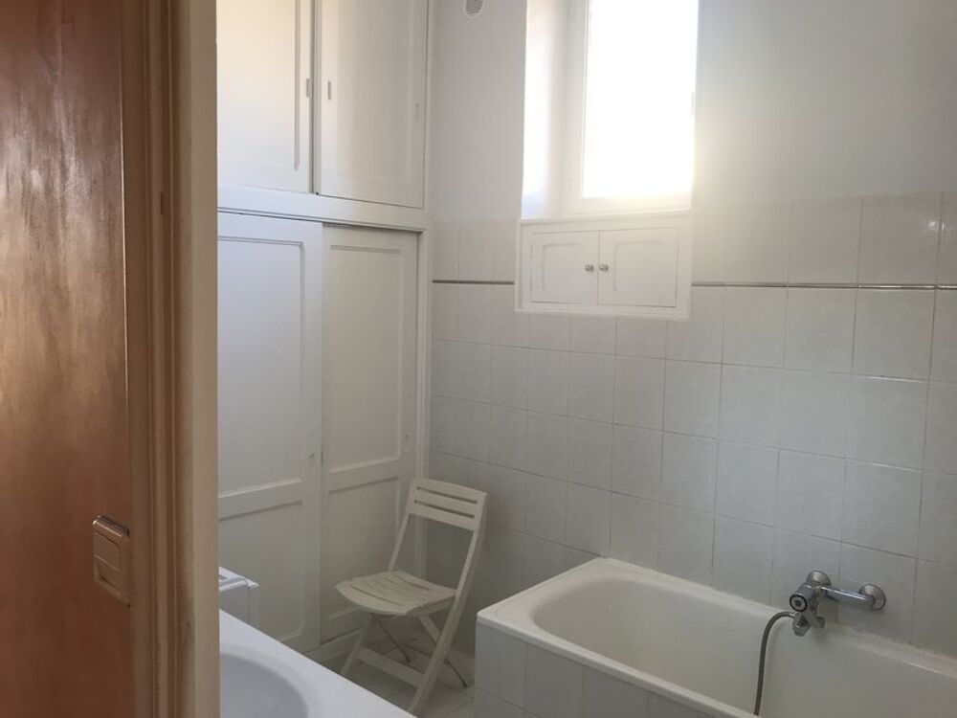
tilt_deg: -6.7
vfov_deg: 49.7
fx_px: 774
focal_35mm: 28
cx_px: 478
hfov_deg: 63.4
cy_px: 359
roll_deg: -2.0
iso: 32
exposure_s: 1/50
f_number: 1.8
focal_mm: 3.99
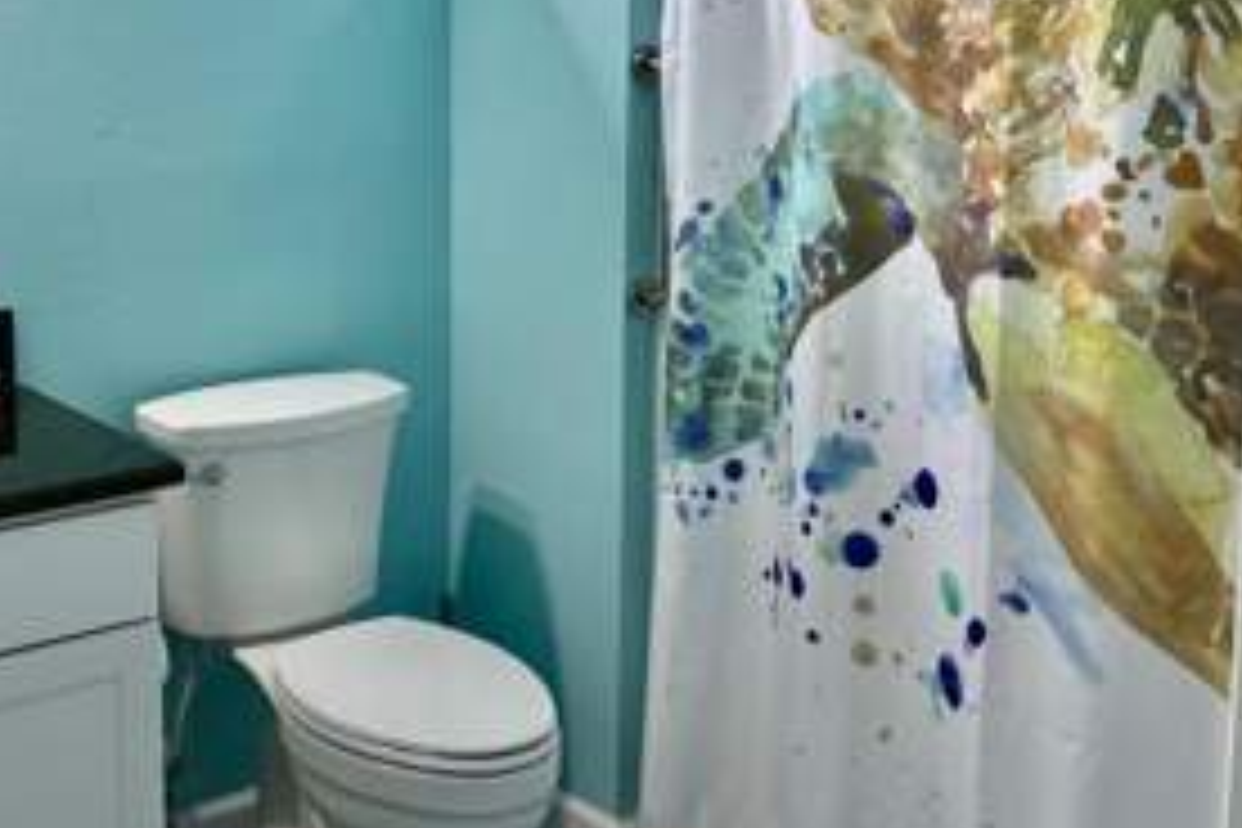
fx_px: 1621
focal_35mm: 47
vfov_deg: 28.2
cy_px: 196
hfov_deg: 41.0
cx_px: 346
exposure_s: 1/120
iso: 125
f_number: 1.64
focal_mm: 4.2
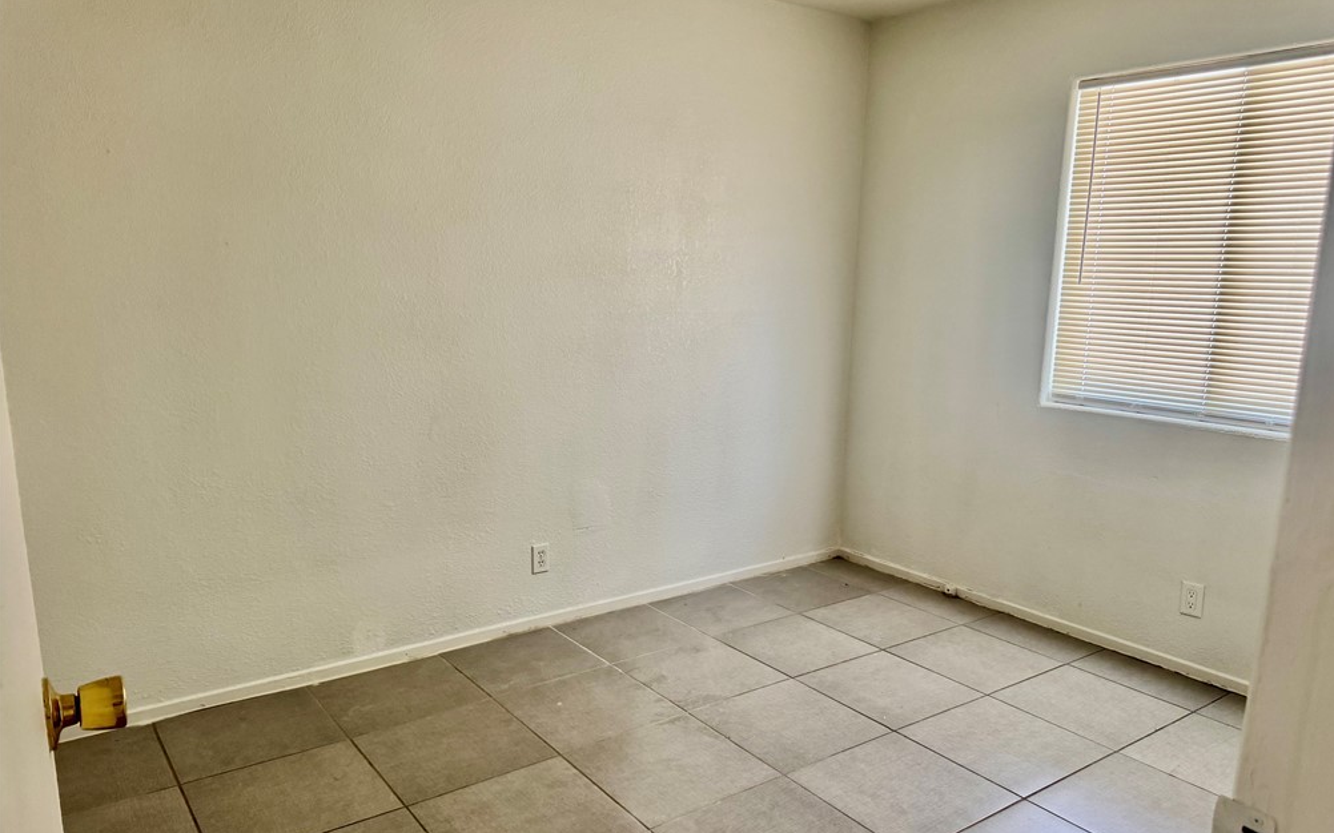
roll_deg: -0.4
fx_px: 945
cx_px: 679
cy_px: 476
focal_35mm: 26
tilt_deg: -13.3
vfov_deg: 47.4
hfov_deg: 70.4
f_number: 1.78
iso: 200
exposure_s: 1/96
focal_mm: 6.76
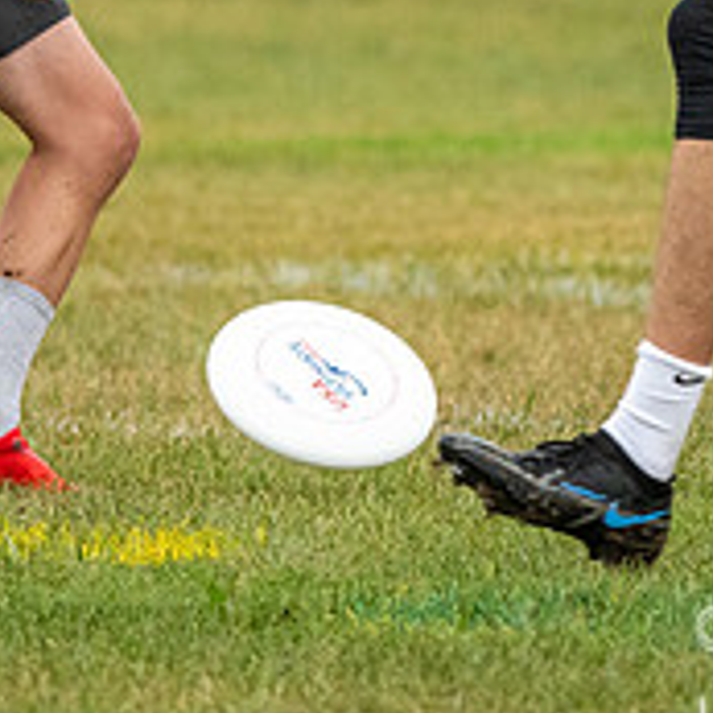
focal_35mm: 1526
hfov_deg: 1.1
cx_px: 485
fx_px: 35561
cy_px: -99
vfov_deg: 1.1
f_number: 4.5
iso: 1600
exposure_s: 1/2000
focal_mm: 300
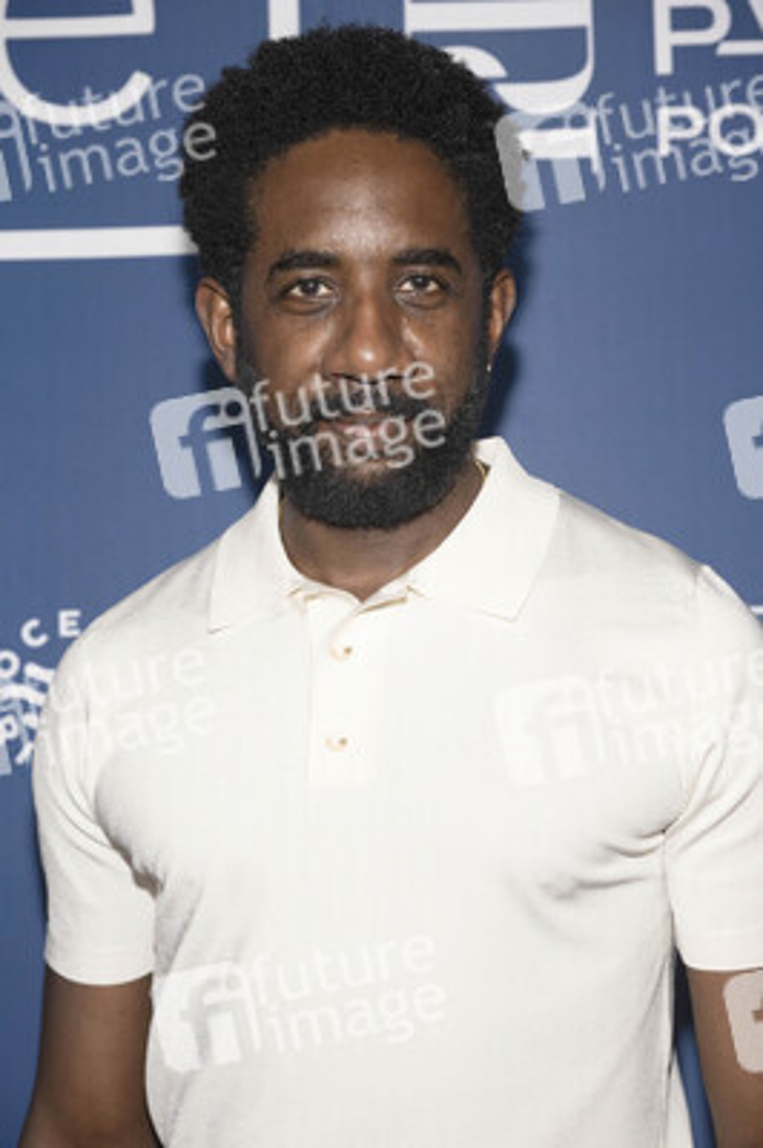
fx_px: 2165
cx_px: 382
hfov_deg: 20.0
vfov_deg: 29.7
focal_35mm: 68
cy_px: 574
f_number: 5.6
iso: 800
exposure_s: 1/200
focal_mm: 68
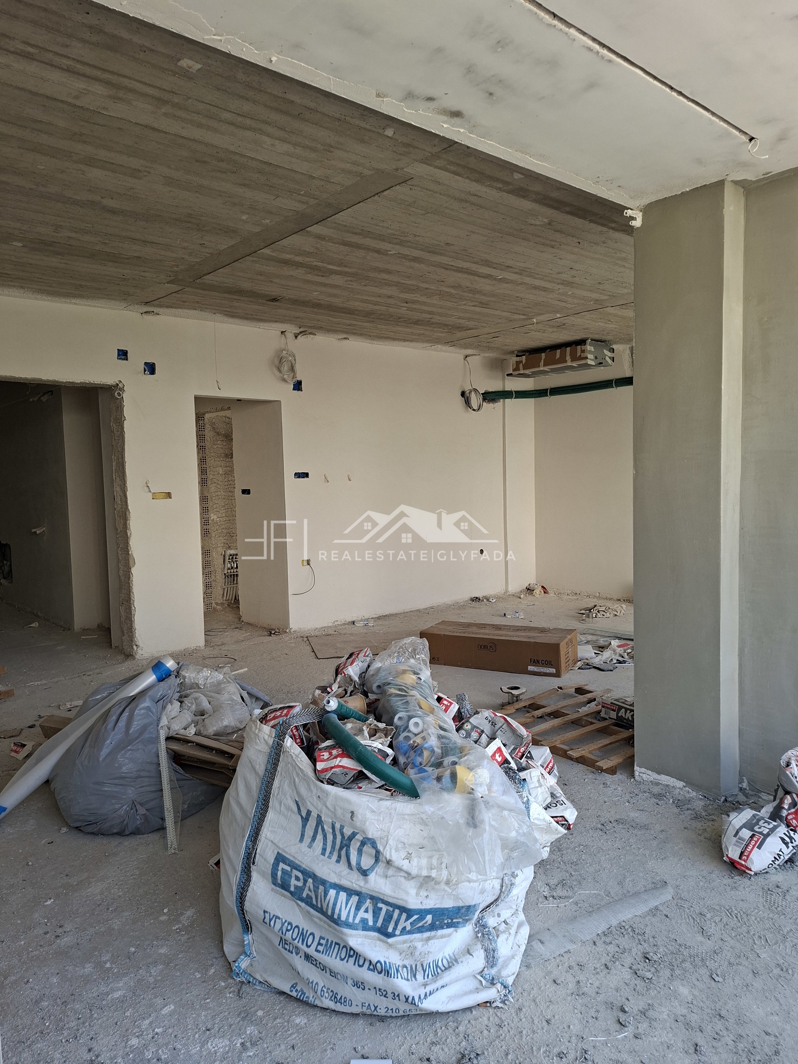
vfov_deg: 73.9
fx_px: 707
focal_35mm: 23
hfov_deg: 58.9
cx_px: 399
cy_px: 532
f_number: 1.8
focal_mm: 5.54
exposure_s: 1/140
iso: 50
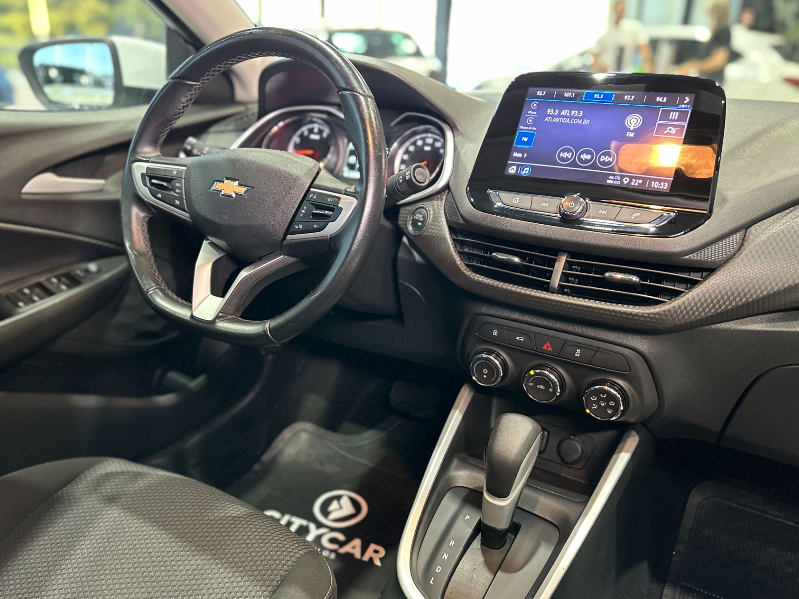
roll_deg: -0.5
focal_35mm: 27
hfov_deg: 65.2
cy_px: 328
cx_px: 359
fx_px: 623
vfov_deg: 51.3
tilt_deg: -22.6
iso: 640
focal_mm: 6.86
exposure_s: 1/40
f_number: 1.78
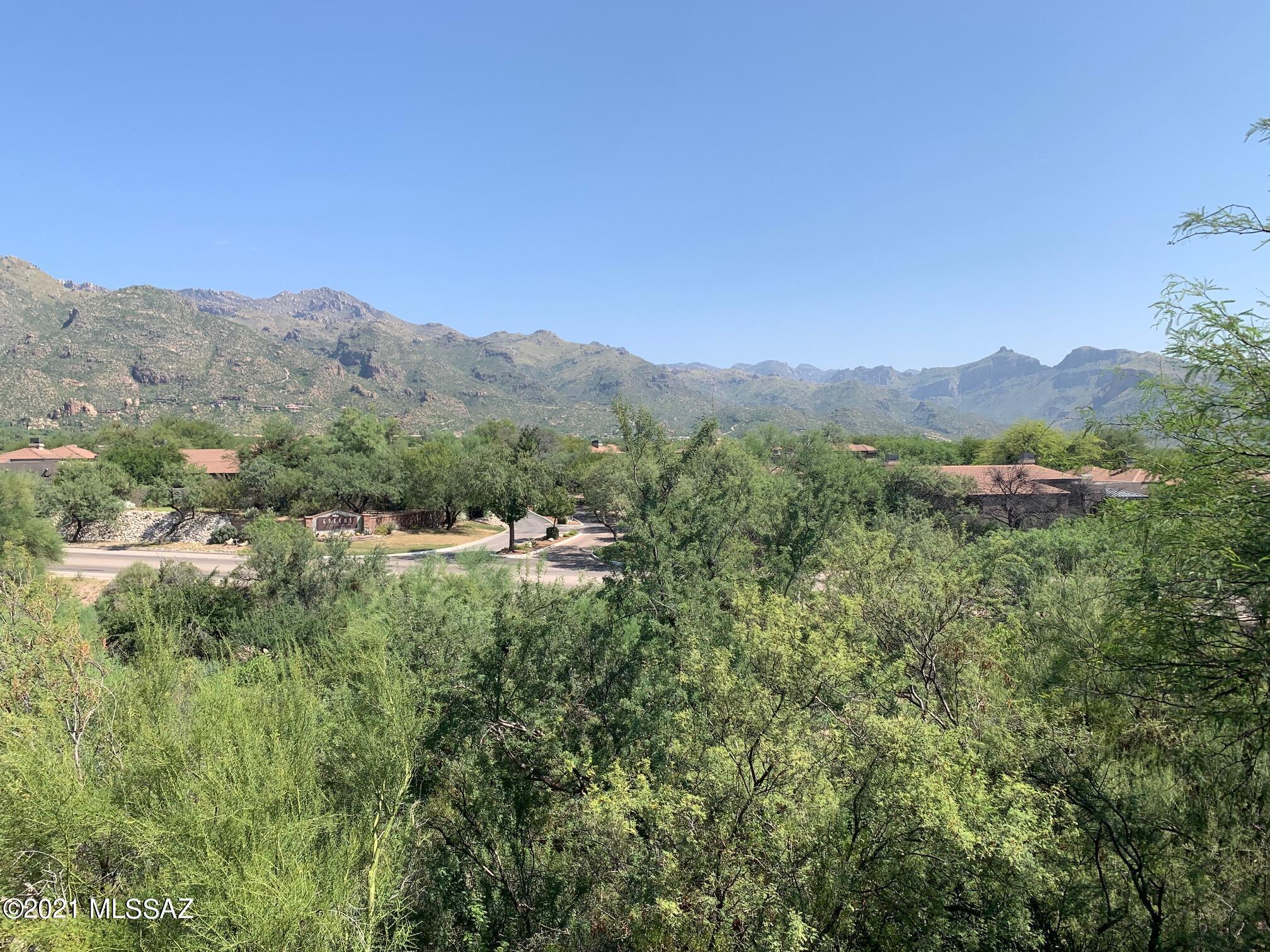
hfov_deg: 67.3
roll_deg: +0.8
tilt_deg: -0.4
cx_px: 635
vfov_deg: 53.1
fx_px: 954
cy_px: 476
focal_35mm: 26
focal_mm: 4.25
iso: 25
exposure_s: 1/1916
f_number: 1.8
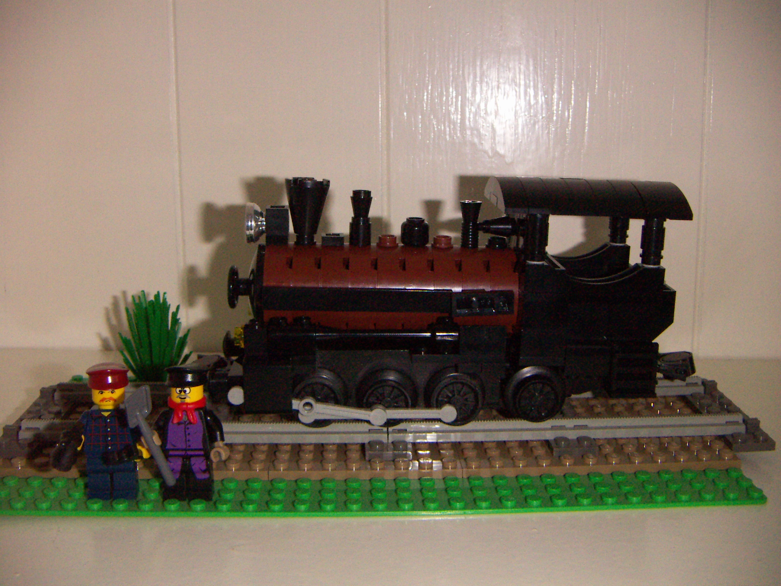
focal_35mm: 40
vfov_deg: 36.0
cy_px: 293
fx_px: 902
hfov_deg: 46.8
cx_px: 390
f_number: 6.7
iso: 200
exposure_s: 1/50
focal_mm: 5.3
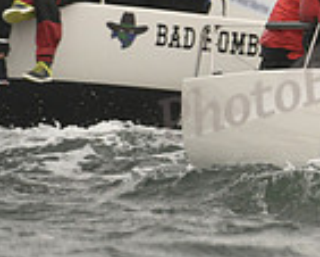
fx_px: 14595
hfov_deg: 1.3
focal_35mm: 1540
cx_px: 597
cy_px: -65
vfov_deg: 1.0
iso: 400
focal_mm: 400
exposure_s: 1/1250
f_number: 6.3
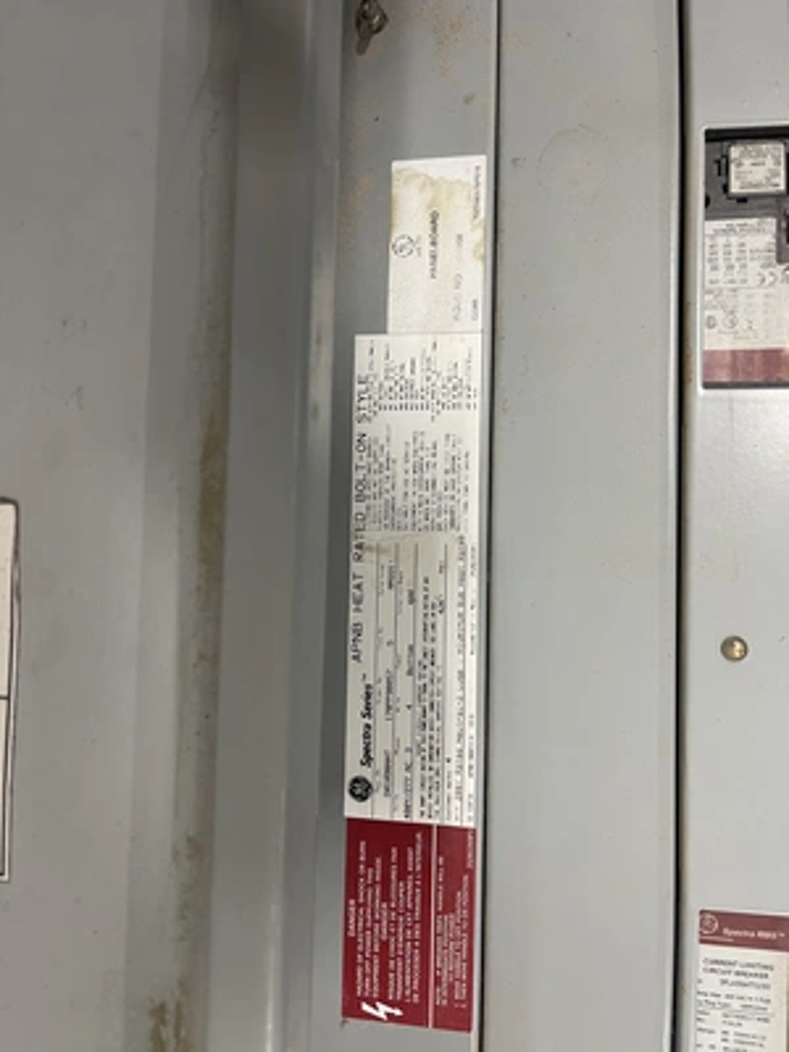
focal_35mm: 25
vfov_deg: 69.4
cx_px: 394
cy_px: 526
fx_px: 760
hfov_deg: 54.9
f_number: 1.6
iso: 160
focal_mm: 5.1
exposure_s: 1/60
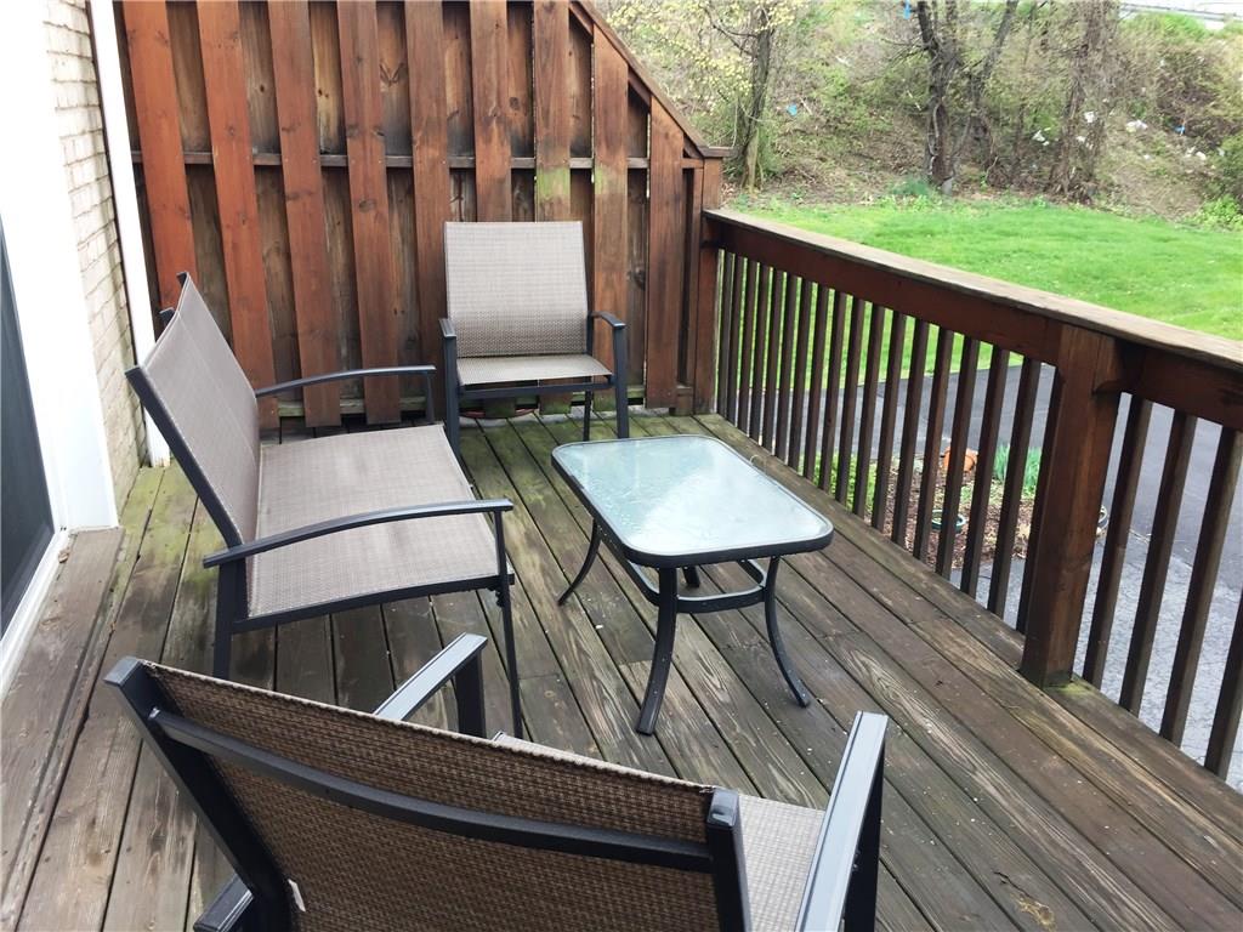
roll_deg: -0.7
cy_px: 466
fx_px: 1041
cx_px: 622
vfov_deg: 48.2
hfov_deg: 61.7
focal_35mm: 29
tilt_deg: -20.6
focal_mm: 4.15
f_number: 2.2
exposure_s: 1/153
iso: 32
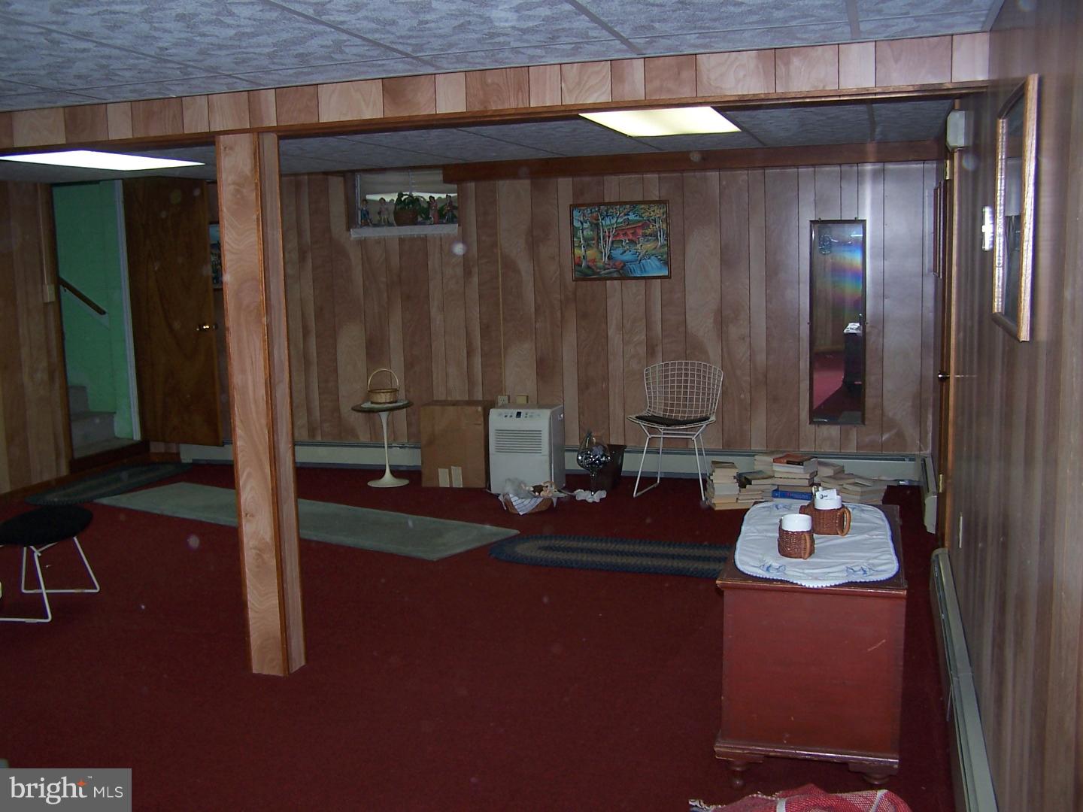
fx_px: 1189
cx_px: 542
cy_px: 406
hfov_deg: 49.0
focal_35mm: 38
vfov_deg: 37.7
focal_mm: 6.3
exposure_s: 1/60
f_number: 2.8
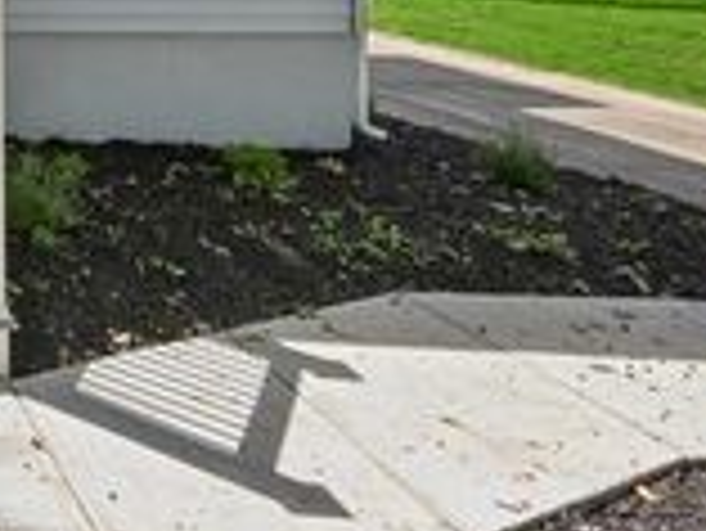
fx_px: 1031
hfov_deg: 29.0
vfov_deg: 25.2
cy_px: -146
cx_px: -261
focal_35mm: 51
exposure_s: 1/200
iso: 400
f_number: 11
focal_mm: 16.5
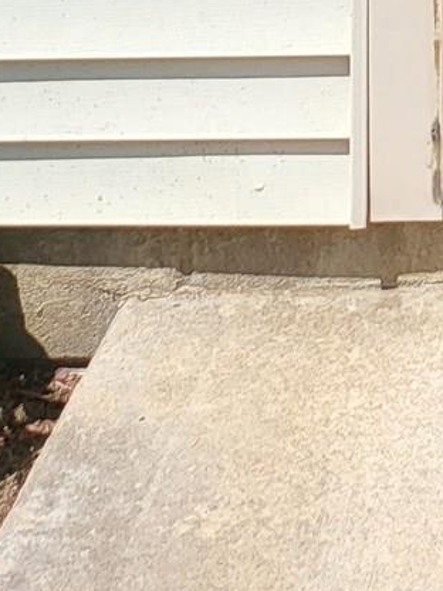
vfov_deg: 11.7
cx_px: 775
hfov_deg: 10.5
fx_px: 2269
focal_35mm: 133
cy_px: -892
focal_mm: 5
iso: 40
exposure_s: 1/2339
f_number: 1.8
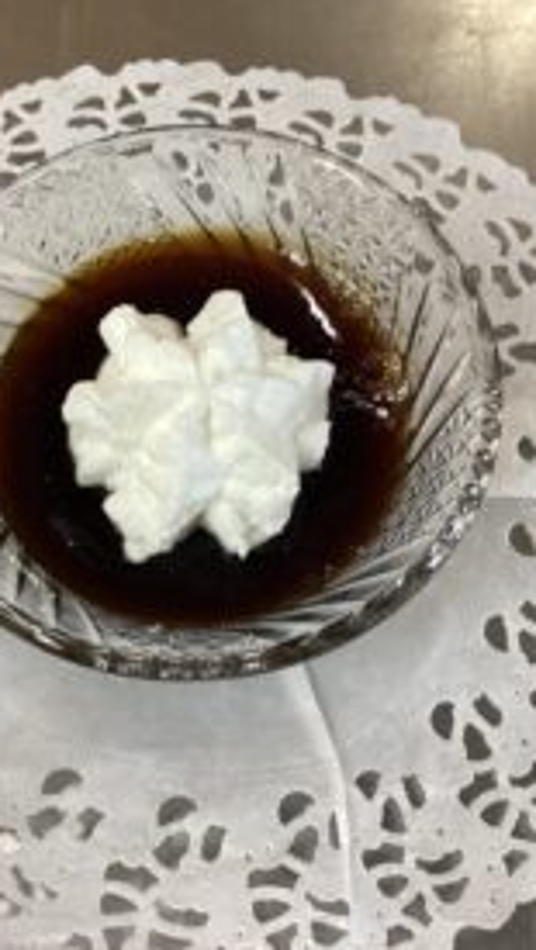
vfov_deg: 44.6
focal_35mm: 46
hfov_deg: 26.0
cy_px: 478
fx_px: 1160
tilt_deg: -68.0
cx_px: 223
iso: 125
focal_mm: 3.3
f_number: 2.4
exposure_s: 1/60
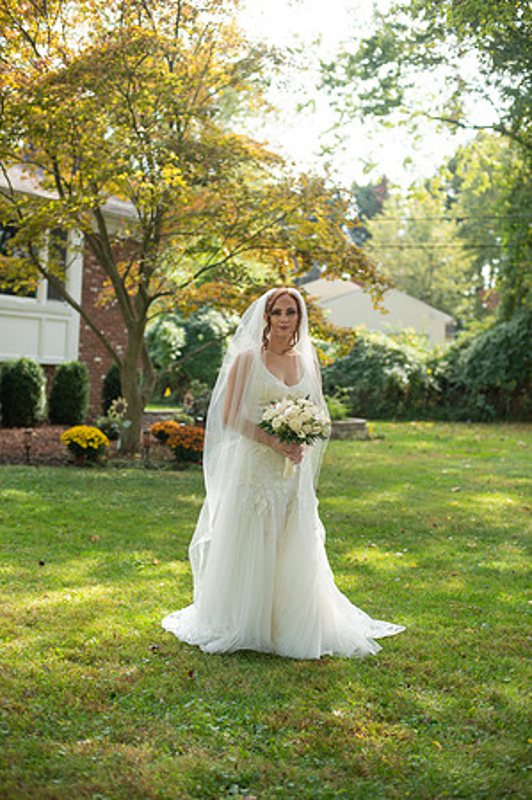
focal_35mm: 50
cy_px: 400
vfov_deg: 39.6
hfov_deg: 26.9
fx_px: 1111
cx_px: 266
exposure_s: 1/1600
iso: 320
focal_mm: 50
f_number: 2.5
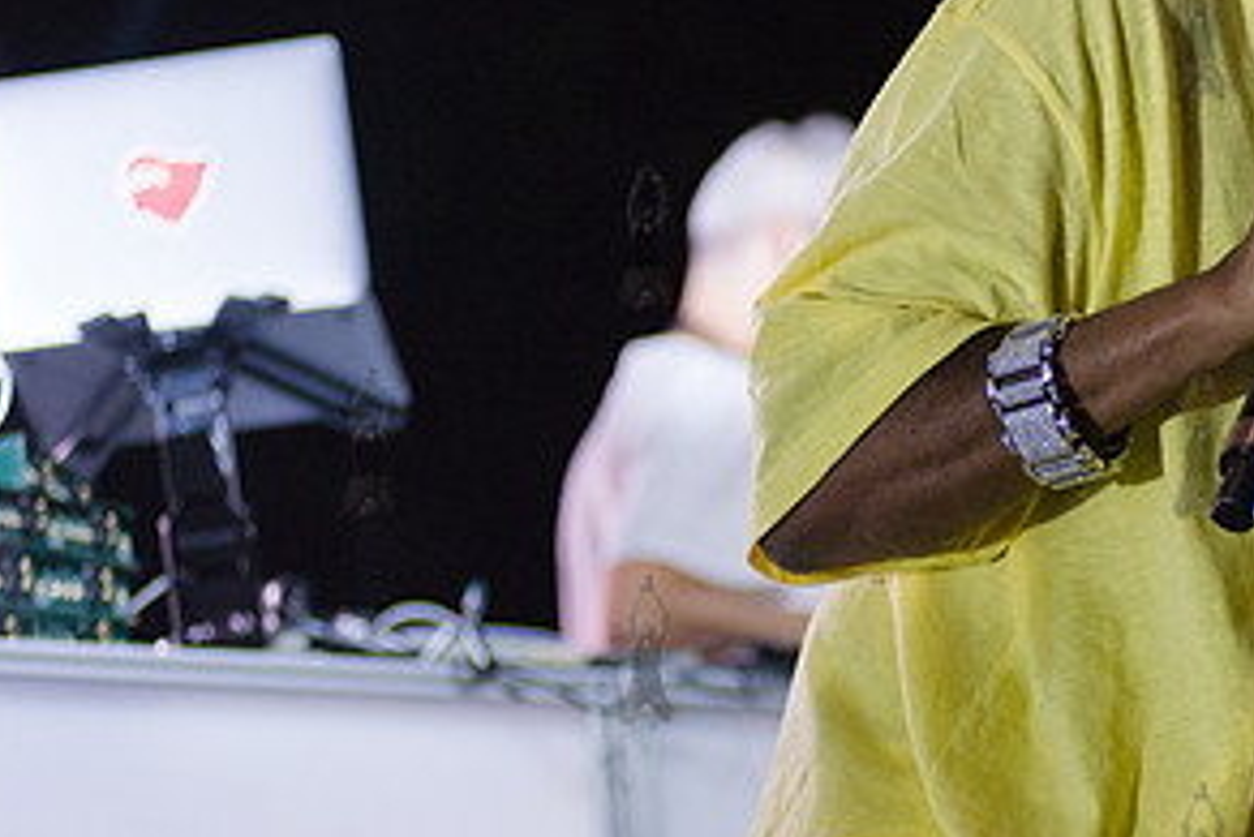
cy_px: 440
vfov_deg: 8.6
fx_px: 5541
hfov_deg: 12.8
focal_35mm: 159
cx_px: 1198
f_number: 3.2
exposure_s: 1/400
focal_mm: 80
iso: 3200
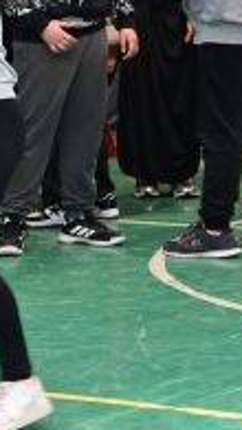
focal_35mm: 197
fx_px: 2251
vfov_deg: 10.9
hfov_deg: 6.1
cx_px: -147
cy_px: 37
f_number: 5.3
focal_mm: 46
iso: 1600
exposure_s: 1/100
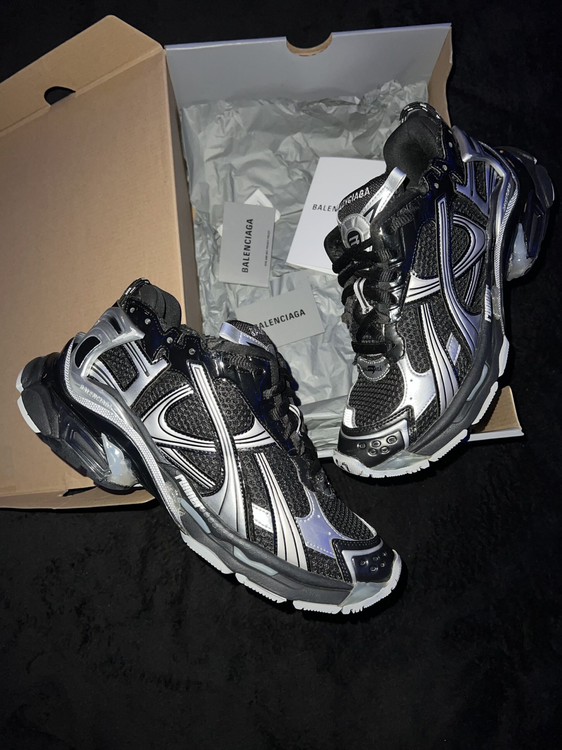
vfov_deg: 67.3
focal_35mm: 26
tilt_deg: -79.1
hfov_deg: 53.1
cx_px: 281
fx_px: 563
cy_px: 375
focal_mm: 5.7
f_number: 1.5
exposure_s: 1/4
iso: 64
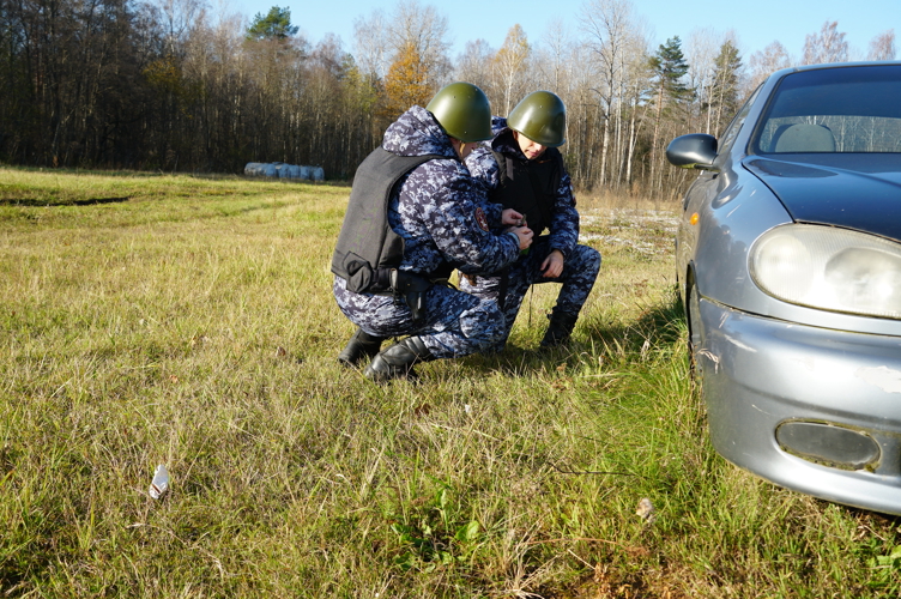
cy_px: 300
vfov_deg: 39.9
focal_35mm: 33
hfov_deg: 57.3
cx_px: 450
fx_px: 825
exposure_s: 1/250
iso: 100
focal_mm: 22
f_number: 5
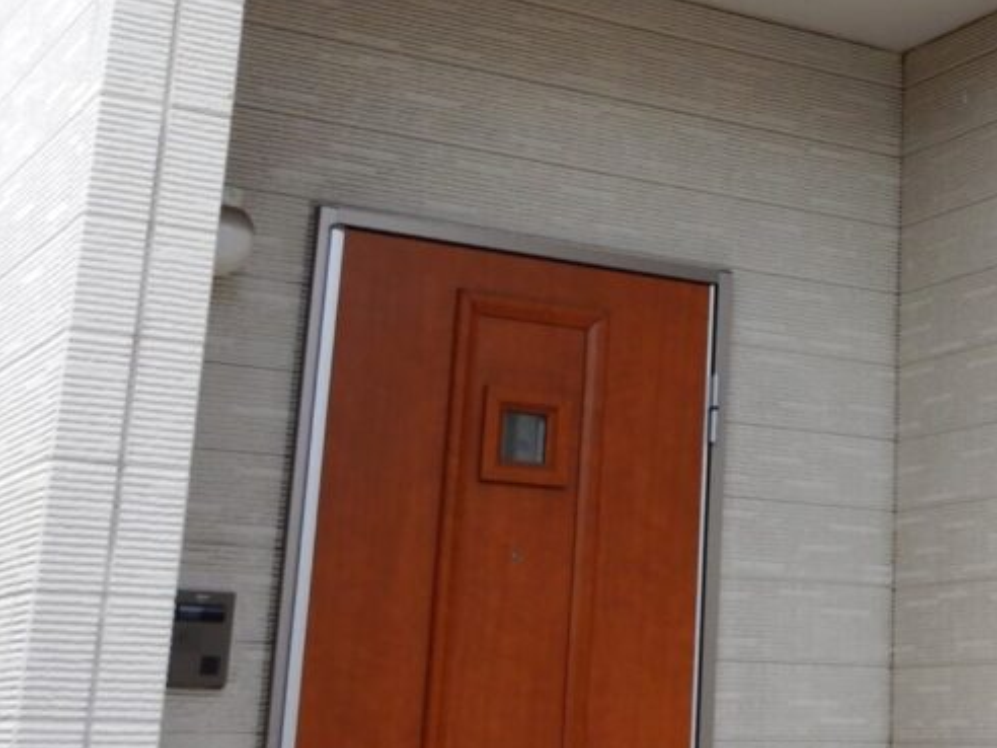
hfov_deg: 35.8
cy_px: 174
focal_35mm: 50
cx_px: 902
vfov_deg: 28.6
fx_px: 1440
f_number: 2.8
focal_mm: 4.3
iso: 125
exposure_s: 1/800
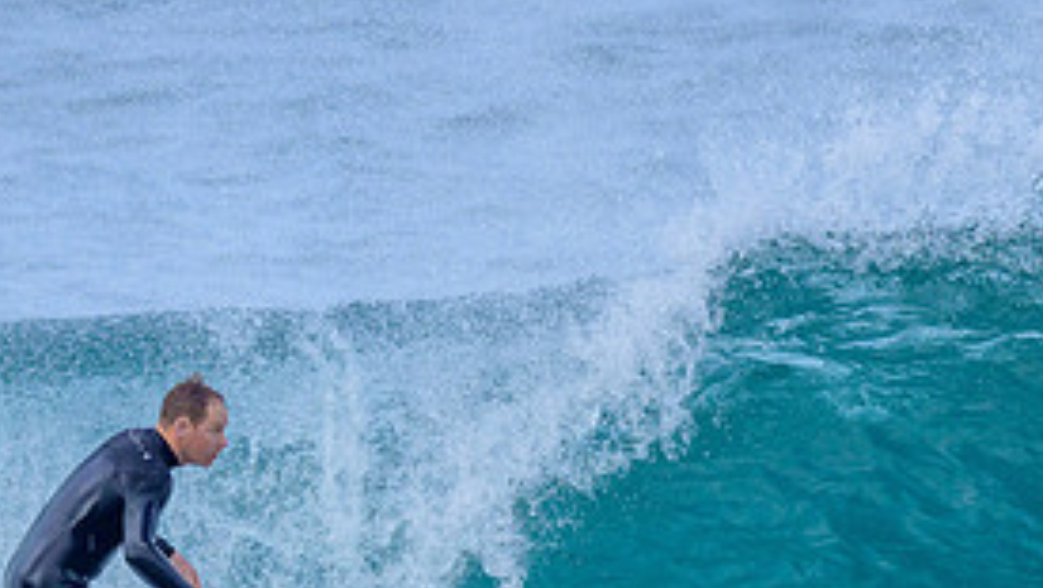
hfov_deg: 0.9
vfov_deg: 0.5
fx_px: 67237
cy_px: 690
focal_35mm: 2430
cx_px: 271
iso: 560
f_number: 6.3
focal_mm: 800
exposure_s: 1/2000
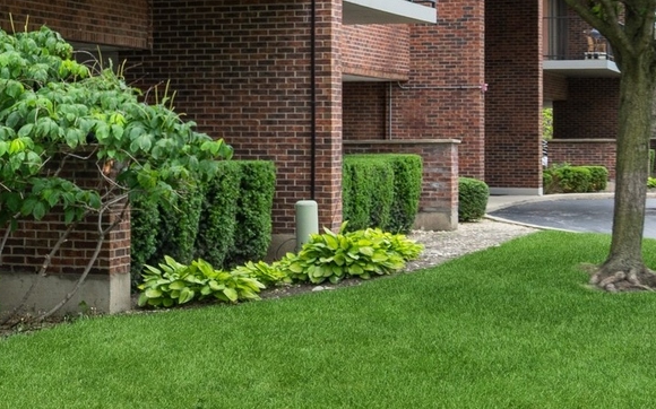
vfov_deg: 13.7
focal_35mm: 94
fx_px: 1680
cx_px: 124
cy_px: 29
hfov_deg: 21.8
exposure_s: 1/125
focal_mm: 22
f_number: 8
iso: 200
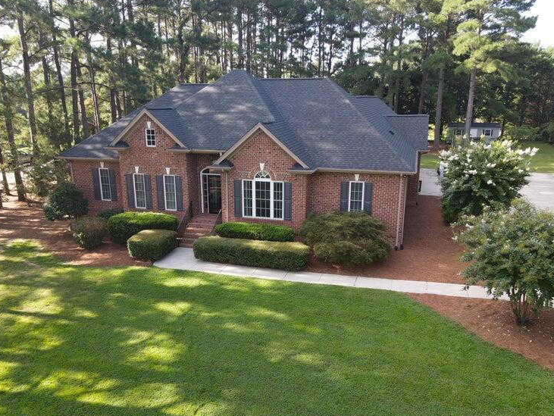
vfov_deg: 49.7
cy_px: 232
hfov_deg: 63.4
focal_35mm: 28
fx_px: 448
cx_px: 266
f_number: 2.8
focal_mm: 4.5
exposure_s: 1/60
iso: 100
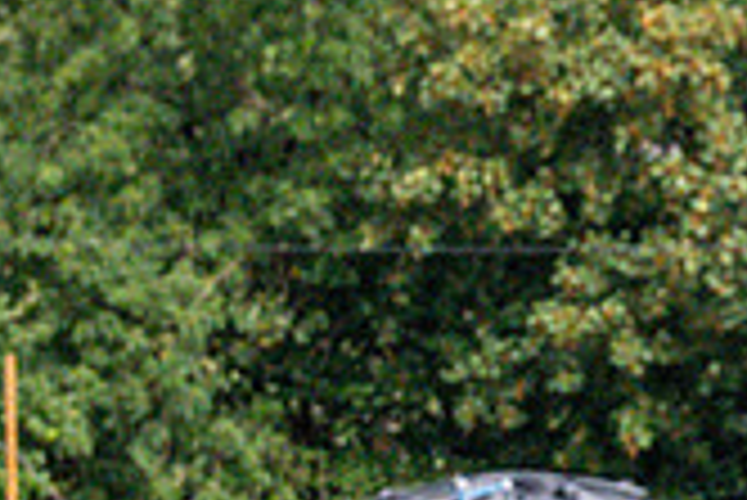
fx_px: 13644
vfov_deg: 2.1
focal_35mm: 657
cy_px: 1359
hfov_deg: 3.1
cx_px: -518
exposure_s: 1/4000
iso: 800
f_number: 4
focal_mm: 86
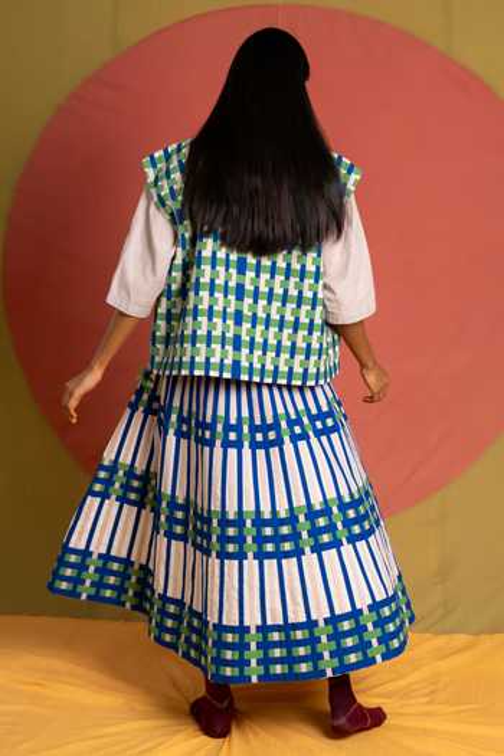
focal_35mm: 42
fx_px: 882
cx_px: 252
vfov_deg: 46.4
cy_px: 378
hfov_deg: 31.9
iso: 1000
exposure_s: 1/200
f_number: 2.8
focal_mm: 42
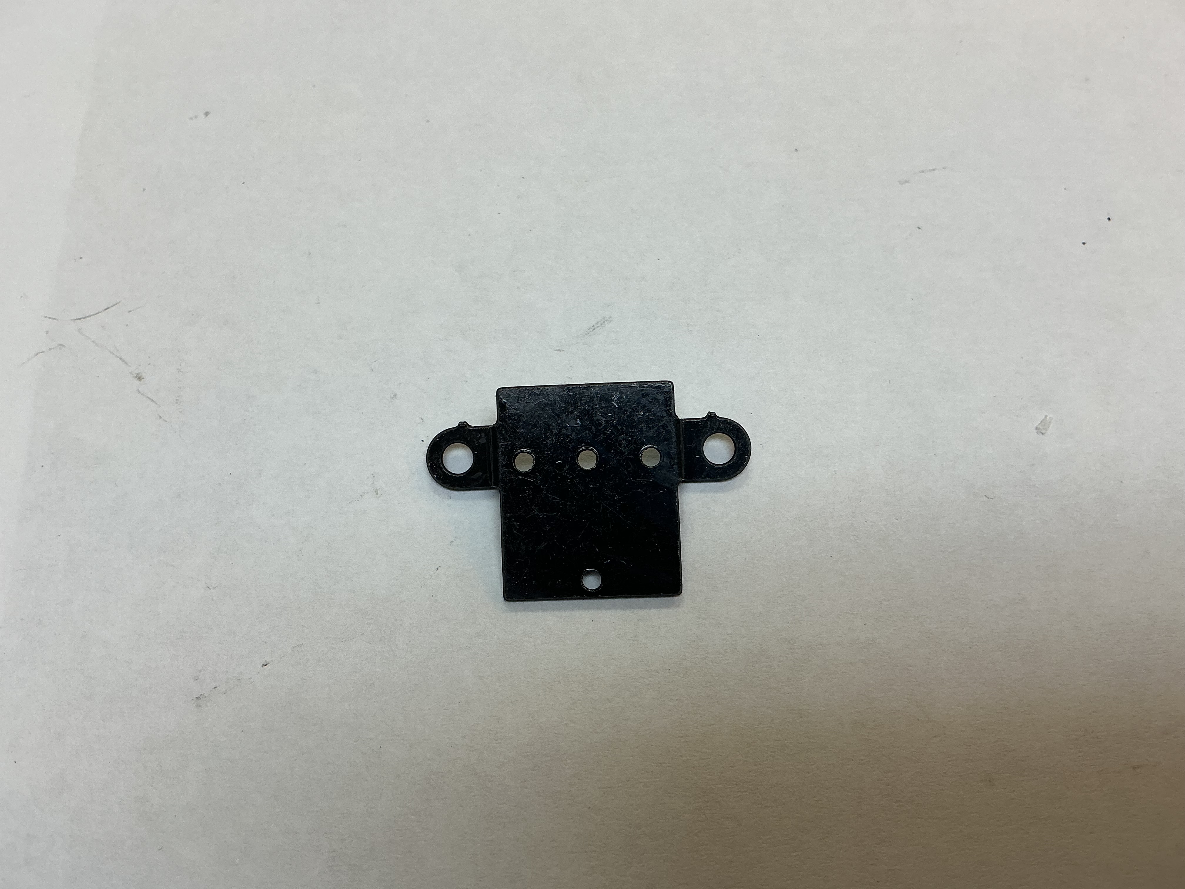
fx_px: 993
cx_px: 592
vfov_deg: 48.2
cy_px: 444
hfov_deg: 61.7
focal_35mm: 29
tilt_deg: -71.1
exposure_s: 1/120
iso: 25
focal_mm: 3
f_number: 1.8
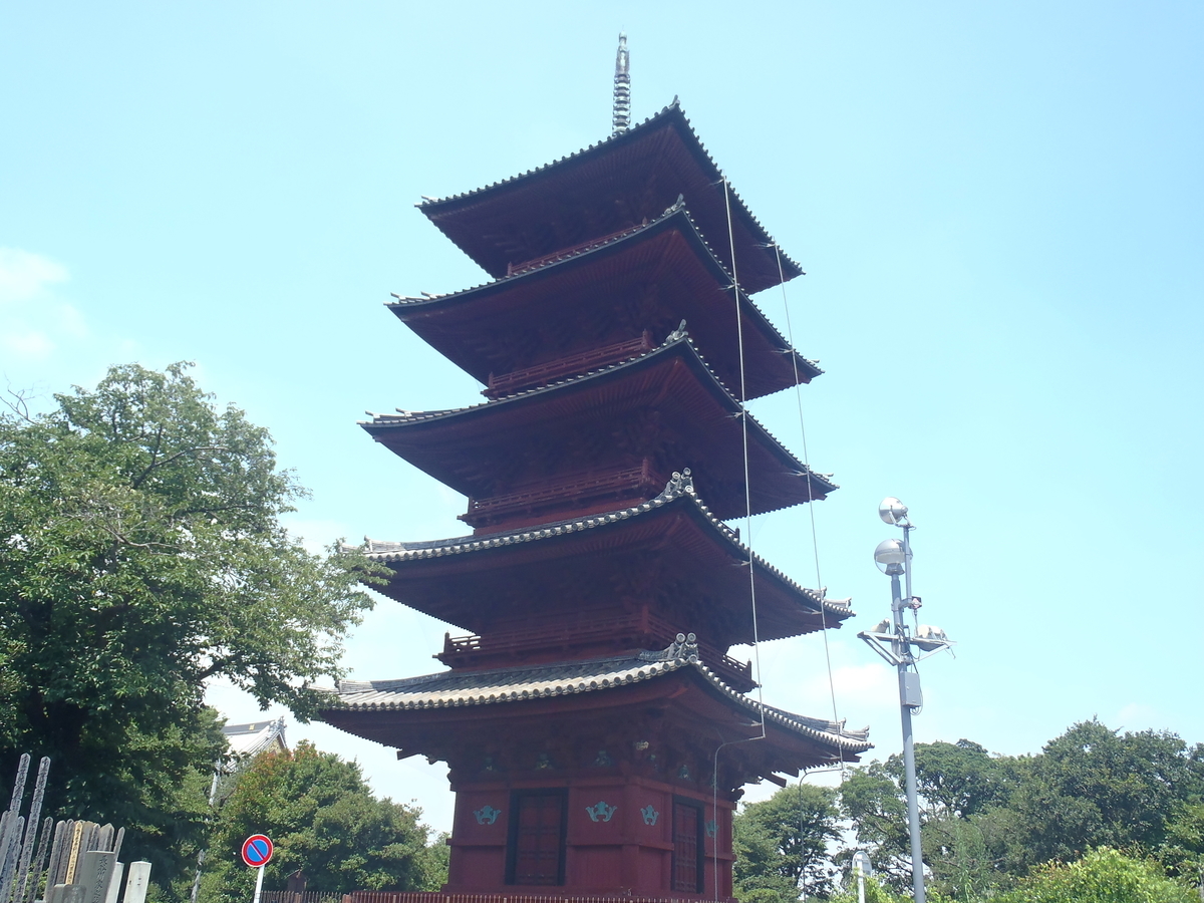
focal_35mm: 30
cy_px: 452
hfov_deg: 60.0
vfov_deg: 46.8
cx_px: 602
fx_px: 1043
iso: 80
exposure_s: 1/250
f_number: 4.1
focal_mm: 5.4
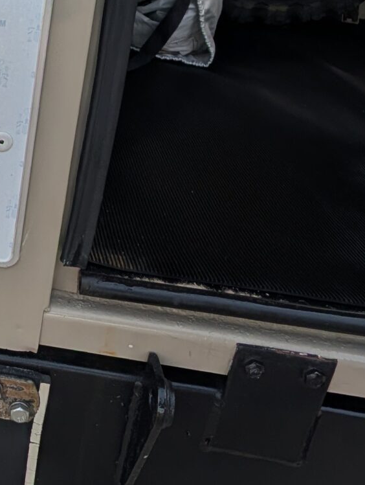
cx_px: -69
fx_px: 575
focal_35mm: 41
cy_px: 97
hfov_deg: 30.2
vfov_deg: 43.6
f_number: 1.7
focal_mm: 2.02
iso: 58
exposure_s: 1/505
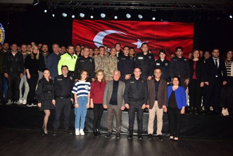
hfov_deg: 55.8
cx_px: 116
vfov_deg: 38.9
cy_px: 78
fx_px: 220
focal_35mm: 34
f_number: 5.6
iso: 400
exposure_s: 1/125
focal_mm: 34
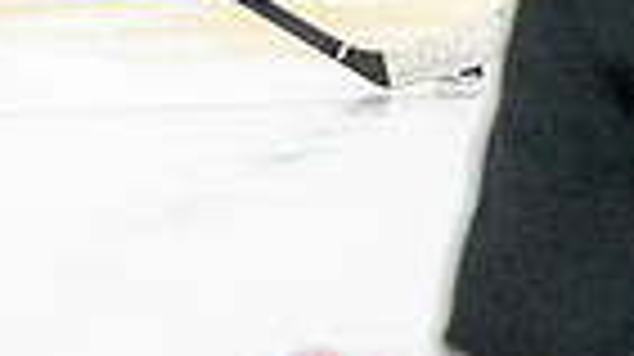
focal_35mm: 1086
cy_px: -291
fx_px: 18240
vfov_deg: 1.1
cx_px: -352
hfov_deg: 2.0
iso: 2800
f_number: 2.8
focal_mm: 150
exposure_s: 1/640
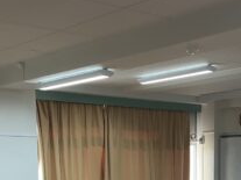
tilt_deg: -6.2
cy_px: 222
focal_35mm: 79
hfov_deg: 24.7
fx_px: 550
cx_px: 142
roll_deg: +0.8
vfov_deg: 17.7
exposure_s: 1/100
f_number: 1.8
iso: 64
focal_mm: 3
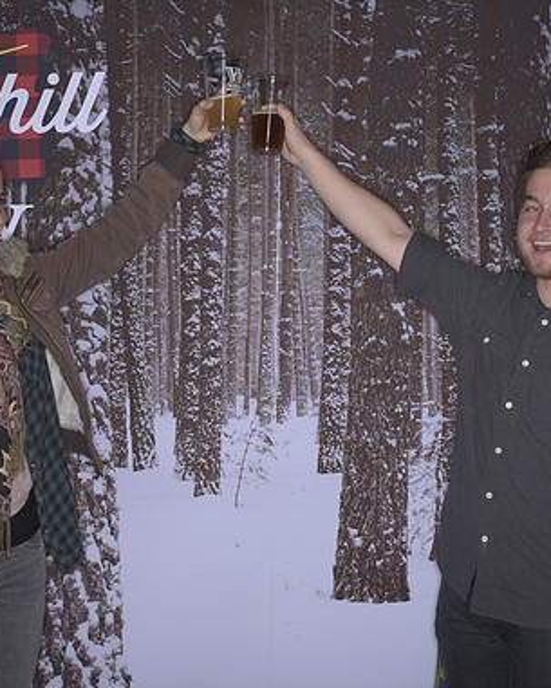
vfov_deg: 37.3
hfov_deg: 30.3
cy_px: 348
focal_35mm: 50
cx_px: 280
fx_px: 1019
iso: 64
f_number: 11
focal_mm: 35
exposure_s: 1/250
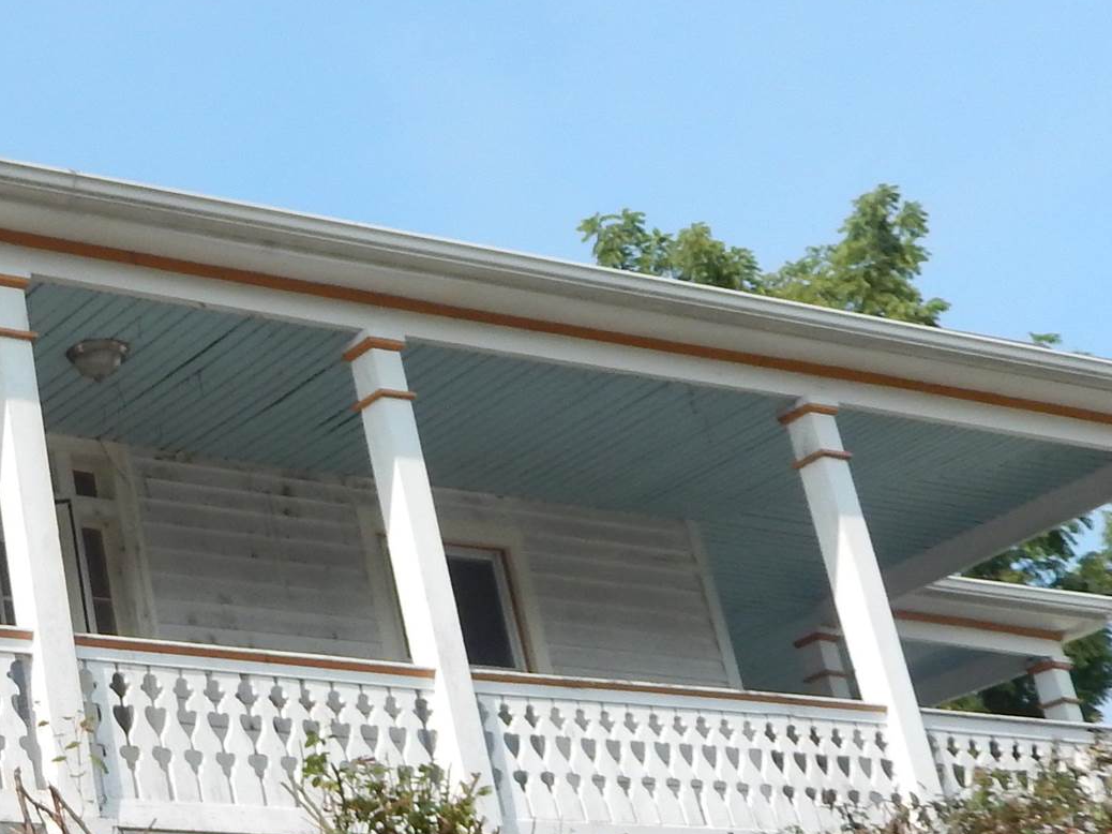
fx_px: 2377
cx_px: -191
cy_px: 468
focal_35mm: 74
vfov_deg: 19.9
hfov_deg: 24.1
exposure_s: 1/800
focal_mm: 4.5
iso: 125
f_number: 3.4
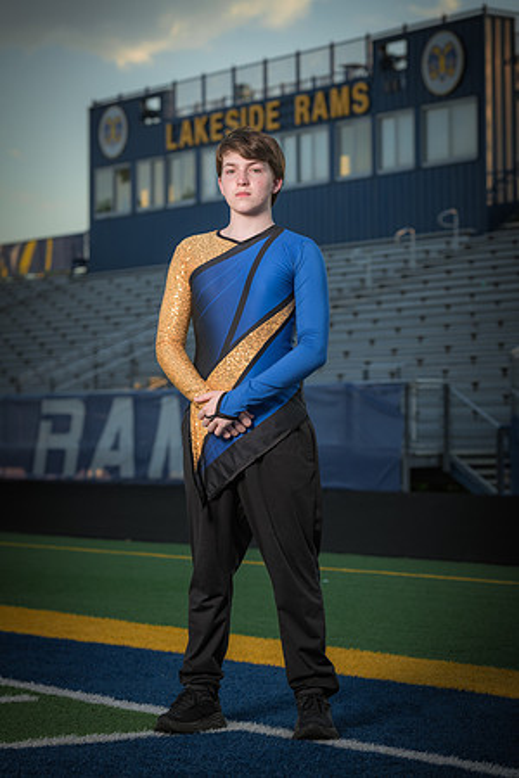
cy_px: 389
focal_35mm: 105
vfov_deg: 19.5
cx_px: 260
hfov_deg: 13.0
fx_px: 2270
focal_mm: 105
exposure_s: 1/250
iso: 100
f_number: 5.6
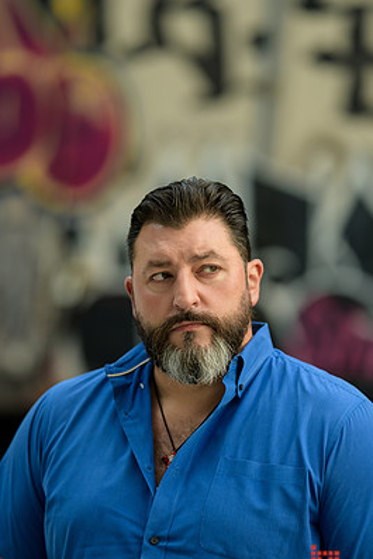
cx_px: 198
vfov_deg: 13.4
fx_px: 2376
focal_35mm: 153
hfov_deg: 9.0
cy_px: 300
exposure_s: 1/250
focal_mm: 135
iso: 200
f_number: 2
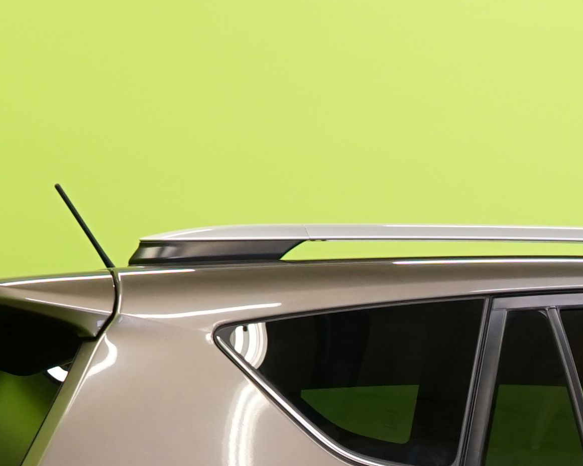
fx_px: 2761
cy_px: 685
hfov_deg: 11.7
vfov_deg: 9.4
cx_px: 759
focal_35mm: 160
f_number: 5.6
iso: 500
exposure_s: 1/30
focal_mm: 33
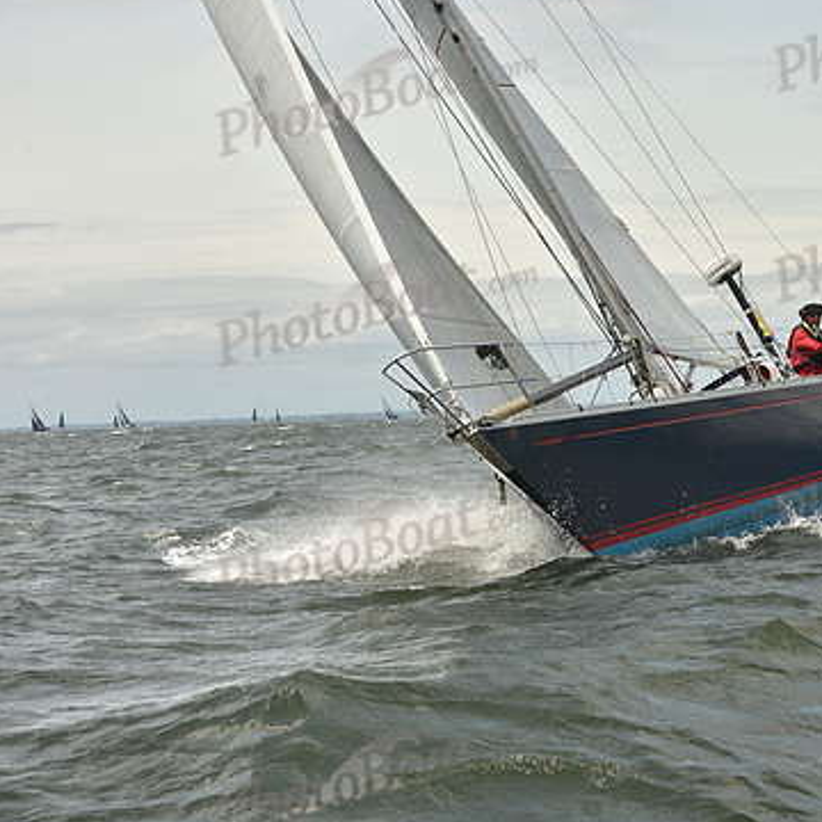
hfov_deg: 18.0
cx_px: 658
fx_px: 2579
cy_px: 394
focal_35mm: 96
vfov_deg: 18.1
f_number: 9
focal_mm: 70
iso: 250
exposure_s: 1/800
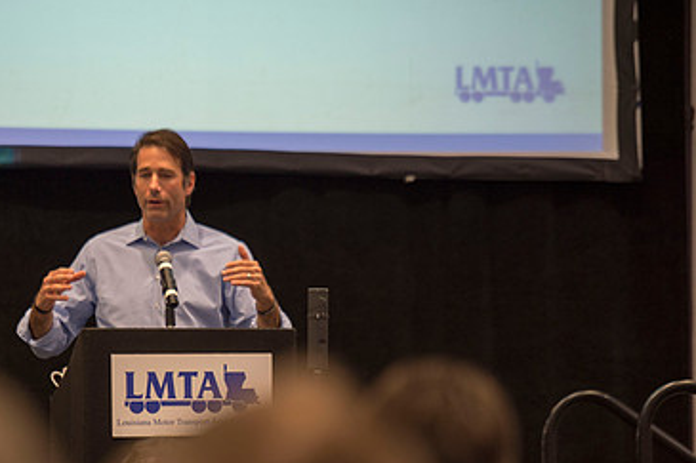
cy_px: 349
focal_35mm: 262
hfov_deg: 7.9
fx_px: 5063
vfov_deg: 5.2
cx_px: 212
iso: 1250
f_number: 2.8
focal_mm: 165
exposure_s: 1/200
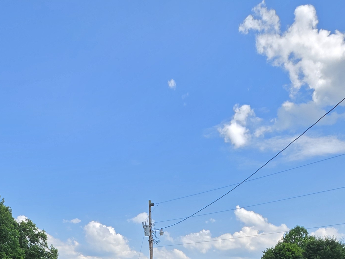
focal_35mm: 37
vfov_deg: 30.1
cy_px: 343
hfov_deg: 49.5
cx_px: 124
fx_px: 369
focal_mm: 2.2
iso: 32
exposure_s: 1/1468
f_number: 1.9
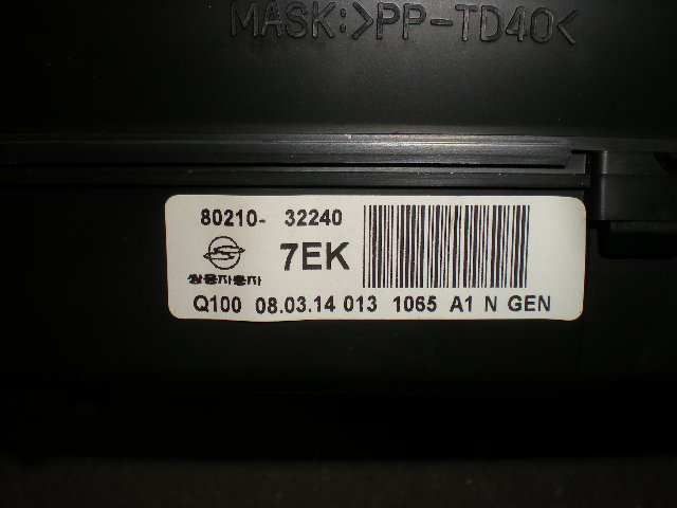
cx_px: 338
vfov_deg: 37.7
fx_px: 743
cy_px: 254
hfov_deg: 49.0
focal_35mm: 38
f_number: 4.6
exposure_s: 1/60
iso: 64
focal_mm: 6.3
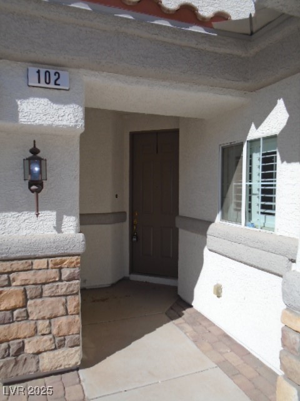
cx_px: 150
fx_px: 300
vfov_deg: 67.3
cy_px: 200
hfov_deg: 53.1
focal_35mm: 26
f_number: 8
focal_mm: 4.6
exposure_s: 1/250
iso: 100
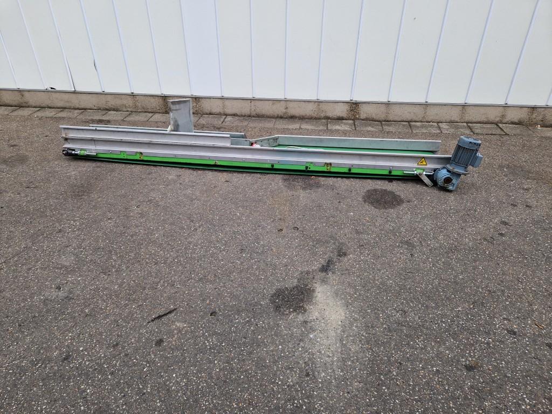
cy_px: 207
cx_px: 276
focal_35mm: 23
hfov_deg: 73.9
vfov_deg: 58.9
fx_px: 367
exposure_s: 1/1032
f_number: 1.8
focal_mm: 5.4
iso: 50
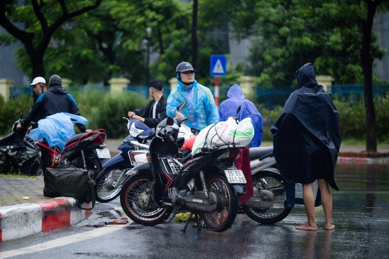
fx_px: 1621
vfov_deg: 9.2
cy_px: 130
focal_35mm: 150
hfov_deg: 13.7
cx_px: 194
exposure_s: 1/2000
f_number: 2.8
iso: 1000
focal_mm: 150
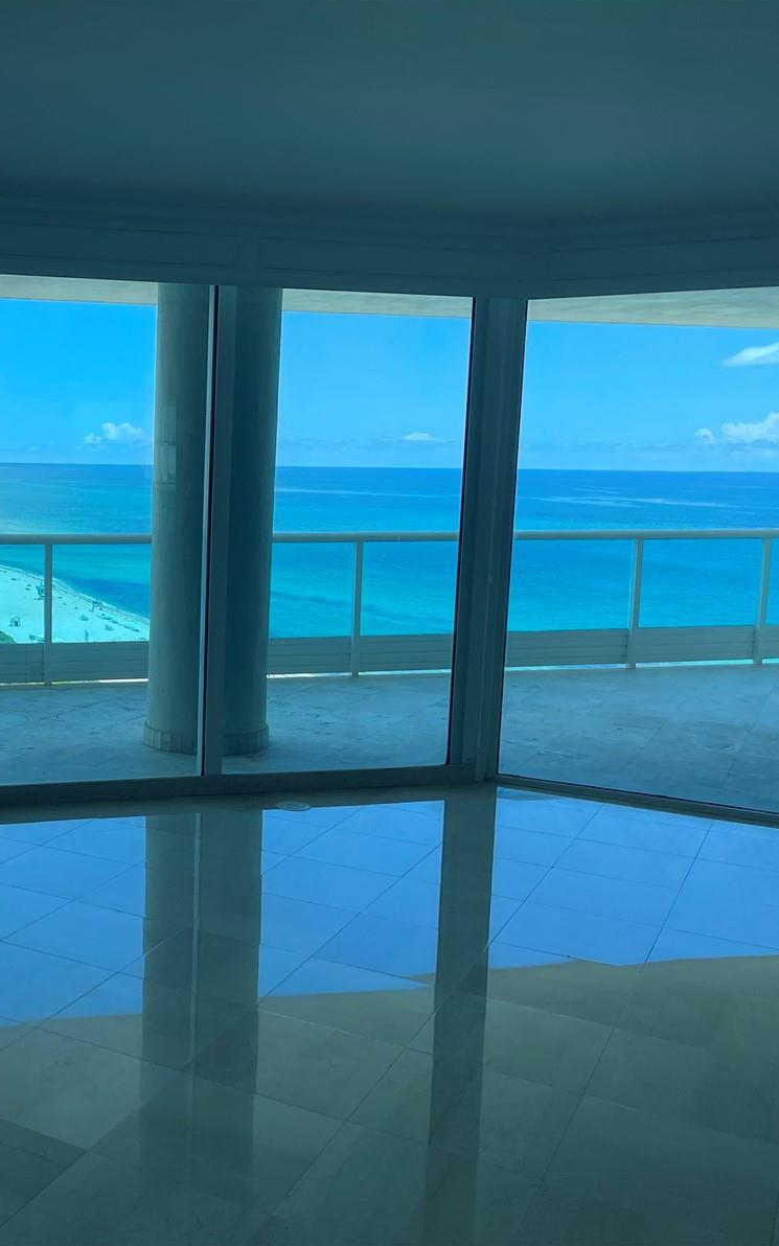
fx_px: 1257
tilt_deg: -9.0
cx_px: 75
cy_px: 620
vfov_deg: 52.7
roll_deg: -0.9
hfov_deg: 32.7
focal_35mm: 37
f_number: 1.6
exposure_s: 1/1323
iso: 32
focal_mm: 5.1
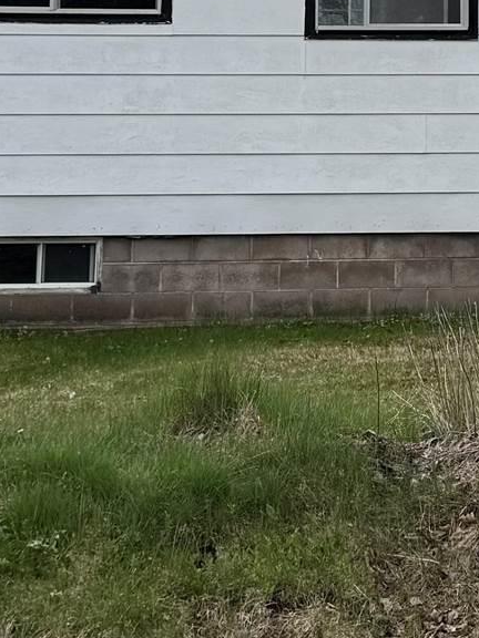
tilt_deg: +6.6
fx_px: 1771
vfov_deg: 19.6
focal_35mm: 96
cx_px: 582
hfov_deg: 14.9
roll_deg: -0.5
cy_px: -53
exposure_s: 1/5319
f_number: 1.78
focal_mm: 6.76
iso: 80
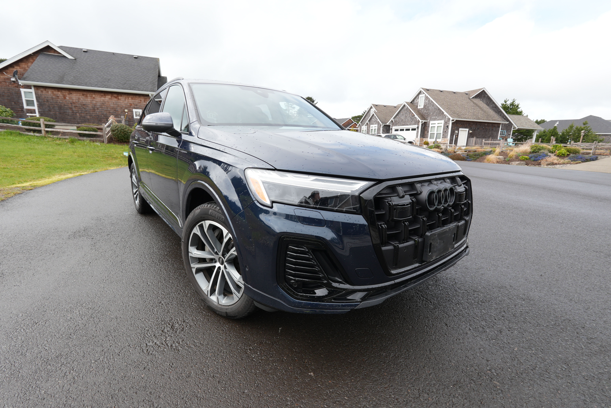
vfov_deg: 72.1
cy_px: 204
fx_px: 280
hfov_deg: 95.0
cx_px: 306
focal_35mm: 16
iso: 100
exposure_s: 1/160
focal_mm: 11
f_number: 6.3
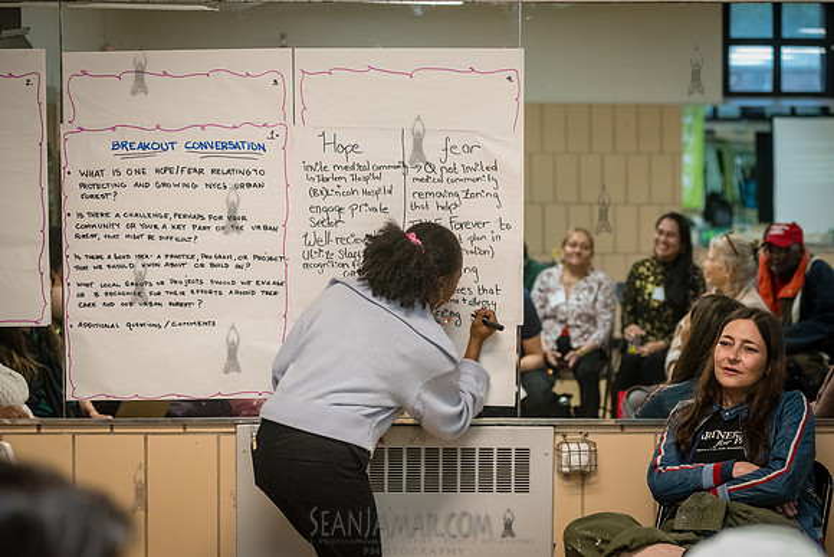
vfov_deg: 16.8
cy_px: 278
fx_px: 1887
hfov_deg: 24.9
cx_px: 413
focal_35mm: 81
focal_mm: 80
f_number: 3.5
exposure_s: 1/200
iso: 6400
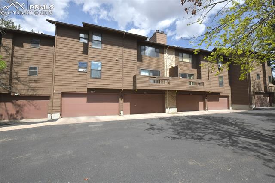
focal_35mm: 15
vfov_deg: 77.3
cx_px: 138
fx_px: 115
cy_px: 92
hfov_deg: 100.4
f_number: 22
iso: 500
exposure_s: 1/250
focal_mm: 15
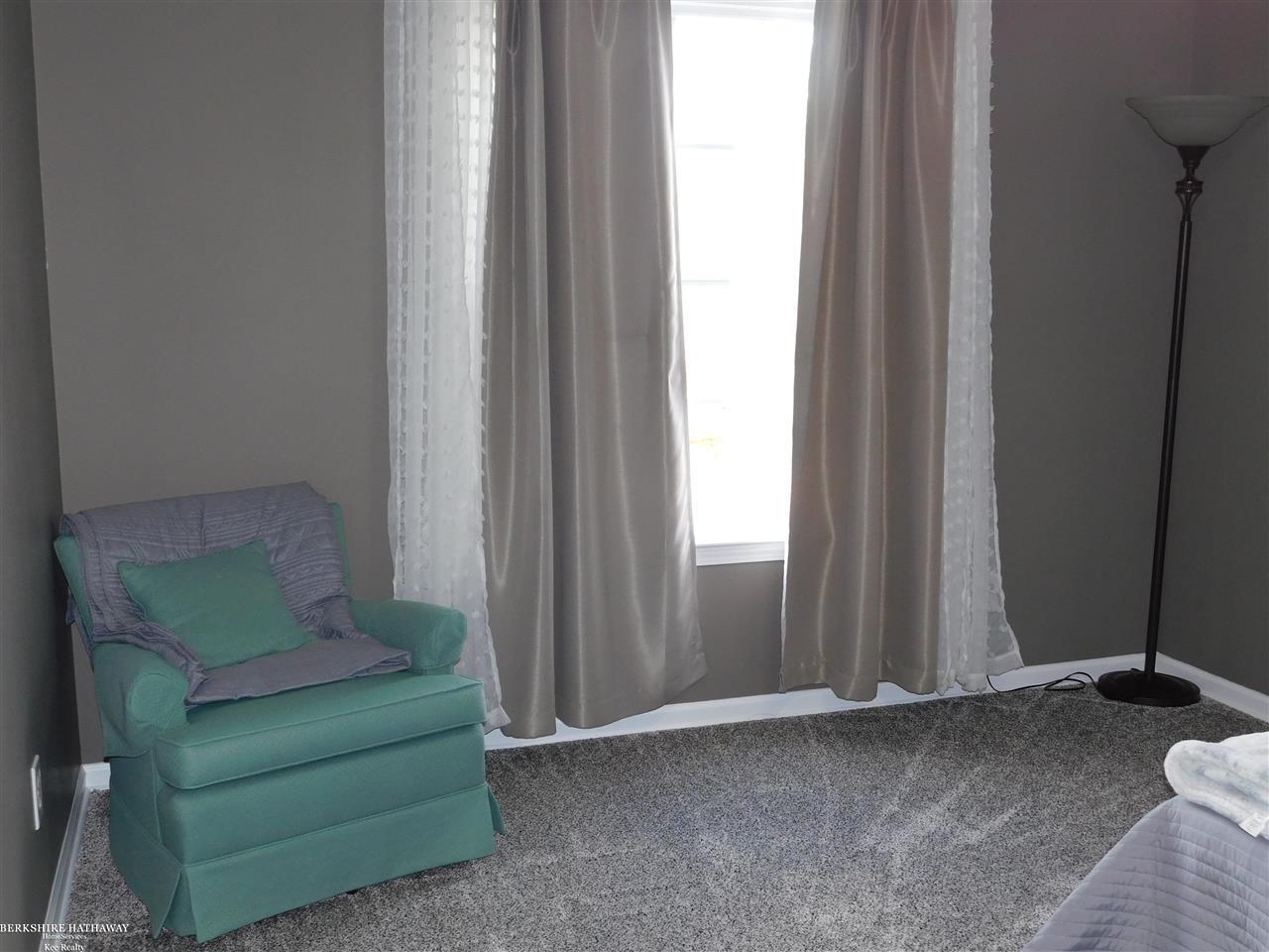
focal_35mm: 36
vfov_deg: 39.7
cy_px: 476
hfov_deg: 51.4
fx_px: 1320
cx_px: 634
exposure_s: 1/30
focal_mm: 6.3
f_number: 3.5
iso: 200
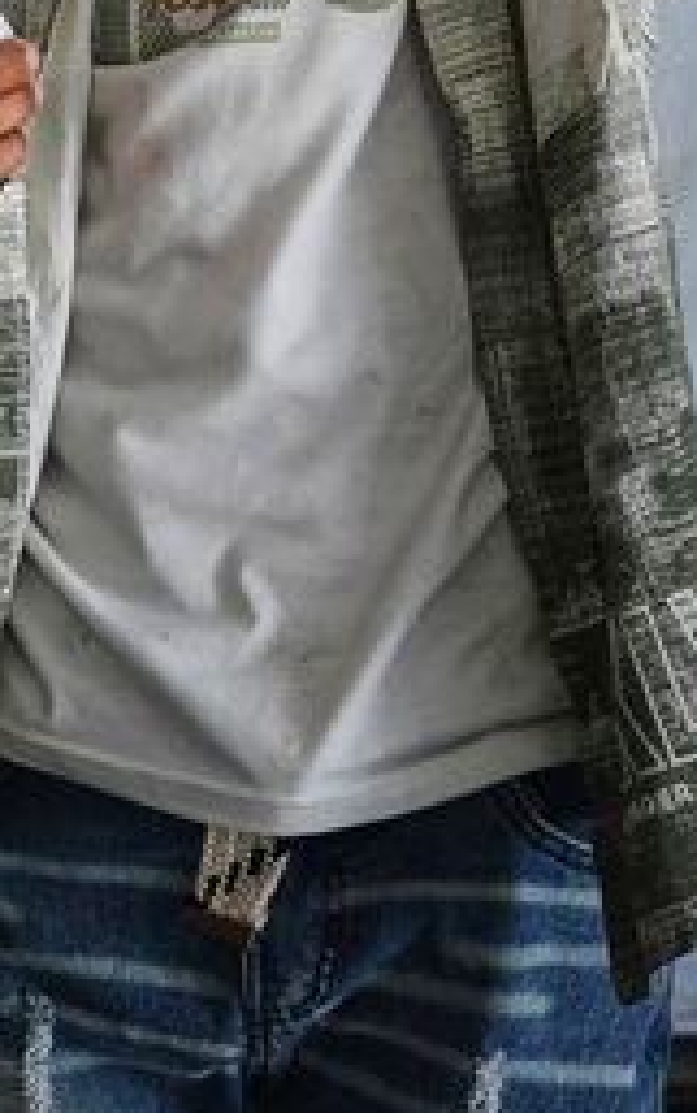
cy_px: -147
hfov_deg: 7.9
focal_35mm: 157
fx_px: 4759
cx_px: -836
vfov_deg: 13.1
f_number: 2.8
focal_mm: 38.7
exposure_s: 1/320
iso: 500
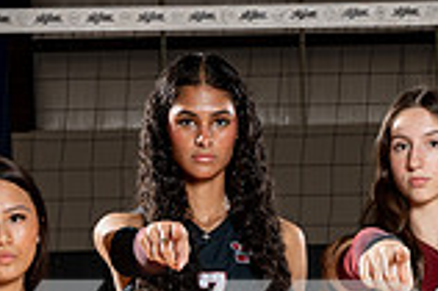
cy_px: 563
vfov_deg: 8.5
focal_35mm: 154
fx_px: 1872
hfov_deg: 13.3
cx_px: 238
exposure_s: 1/250
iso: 100
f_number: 8
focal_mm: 54
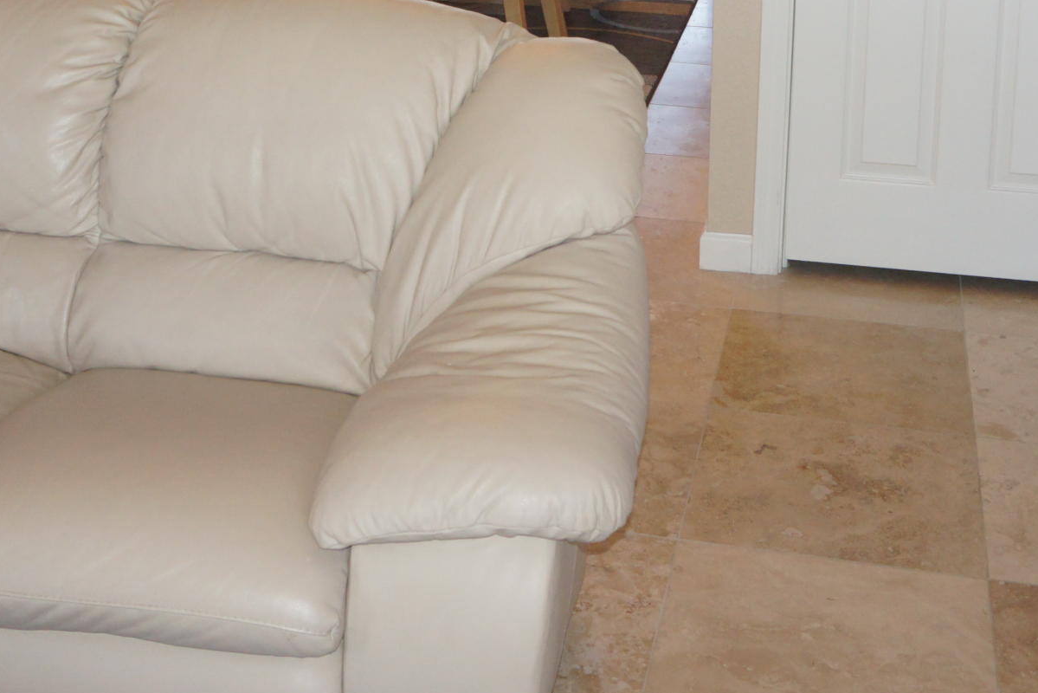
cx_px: 448
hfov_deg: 33.3
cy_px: -65
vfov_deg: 21.5
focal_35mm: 60
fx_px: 1730
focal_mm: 16
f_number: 5.6
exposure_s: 1/100
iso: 800
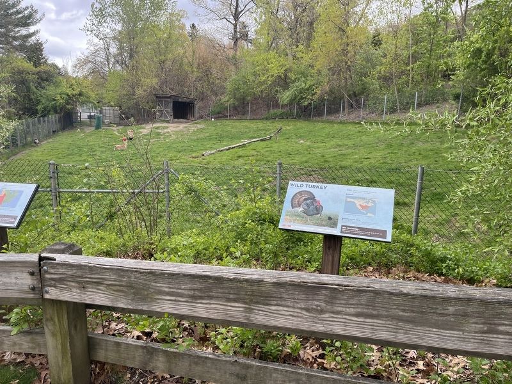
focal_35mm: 26
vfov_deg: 53.1
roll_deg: -1.3
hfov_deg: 67.3
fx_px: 385
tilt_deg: -11.1
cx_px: 256
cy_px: 192
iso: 50
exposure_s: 1/680
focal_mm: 5.1
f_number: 1.6
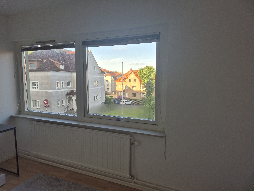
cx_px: 127
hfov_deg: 73.9
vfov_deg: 58.9
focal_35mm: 23
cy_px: 96
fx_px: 169
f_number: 1.8
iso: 25
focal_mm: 5.4
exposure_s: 1/267
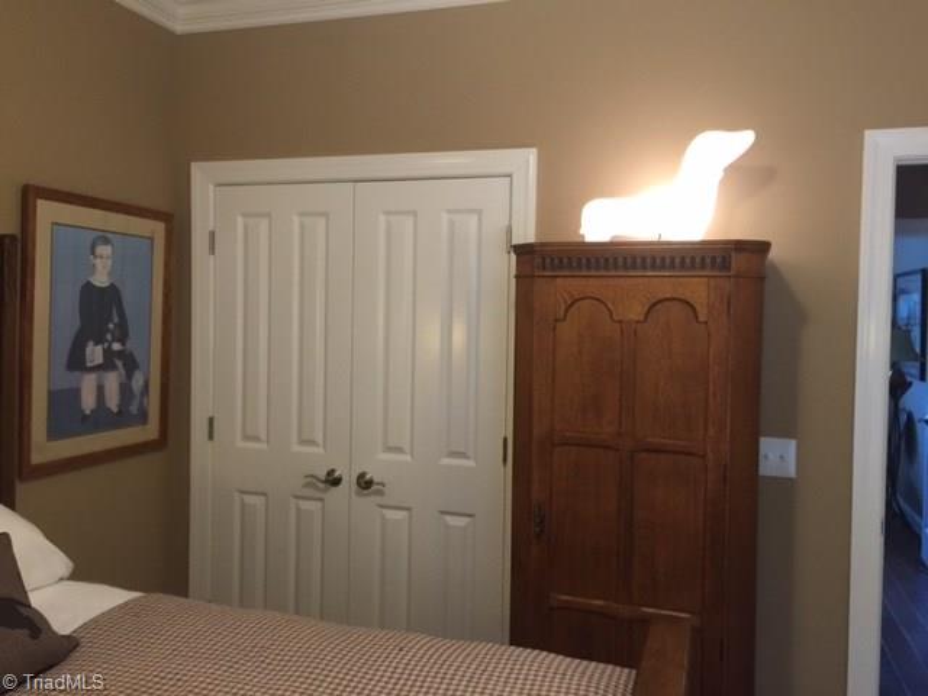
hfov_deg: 61.7
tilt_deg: -1.2
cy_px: 348
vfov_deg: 48.2
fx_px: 777
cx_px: 464
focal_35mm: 29
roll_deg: -0.7
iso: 100
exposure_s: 1/10
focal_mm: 4.15
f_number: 2.2
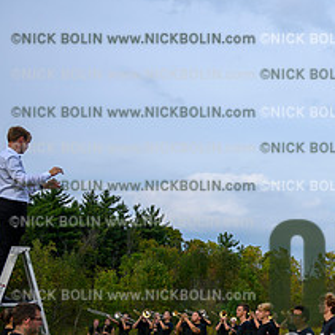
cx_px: 381
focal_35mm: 56
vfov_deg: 29.4
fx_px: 613
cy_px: 295
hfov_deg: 27.6
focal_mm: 24
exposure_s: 1/1600
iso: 200
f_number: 4.5
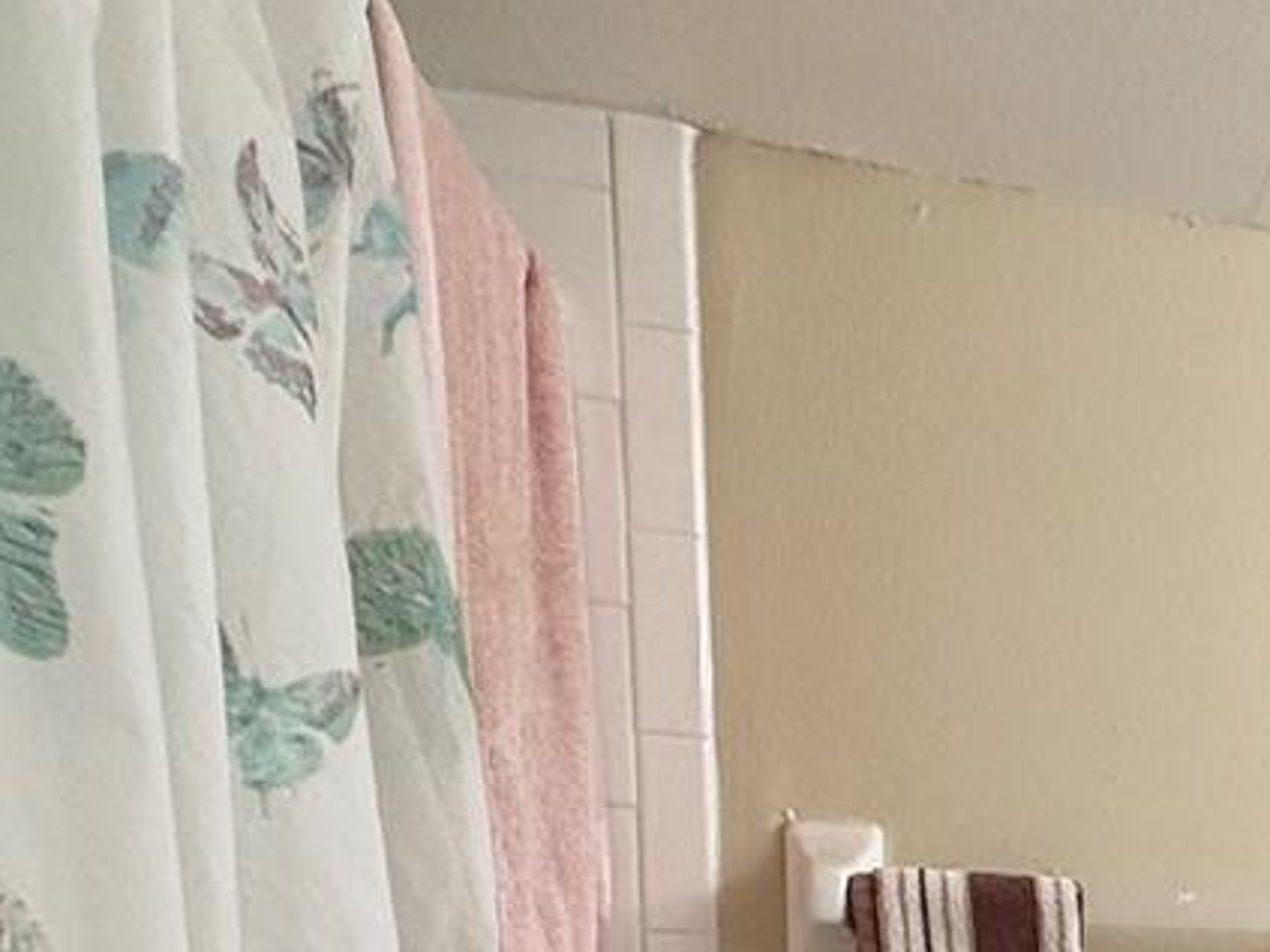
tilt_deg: -5.5
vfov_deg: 24.3
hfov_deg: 27.4
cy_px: 1216
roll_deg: -0.9
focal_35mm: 53
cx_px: 1813
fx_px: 1944
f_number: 2.2
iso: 160
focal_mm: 2.22
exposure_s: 1/120
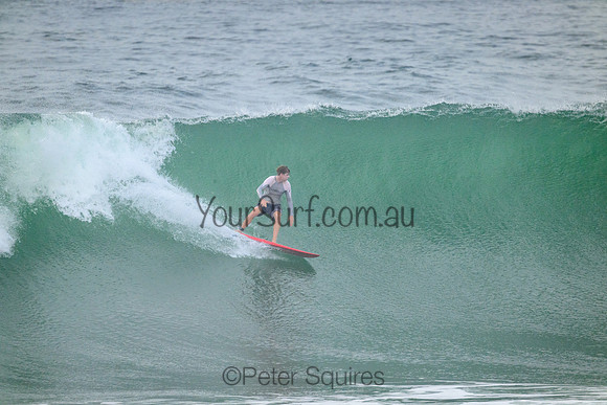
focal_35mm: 620
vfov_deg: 2.2
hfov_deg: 3.3
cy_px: 202
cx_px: 304
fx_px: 10456
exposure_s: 1/2500
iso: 1800
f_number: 11
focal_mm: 620
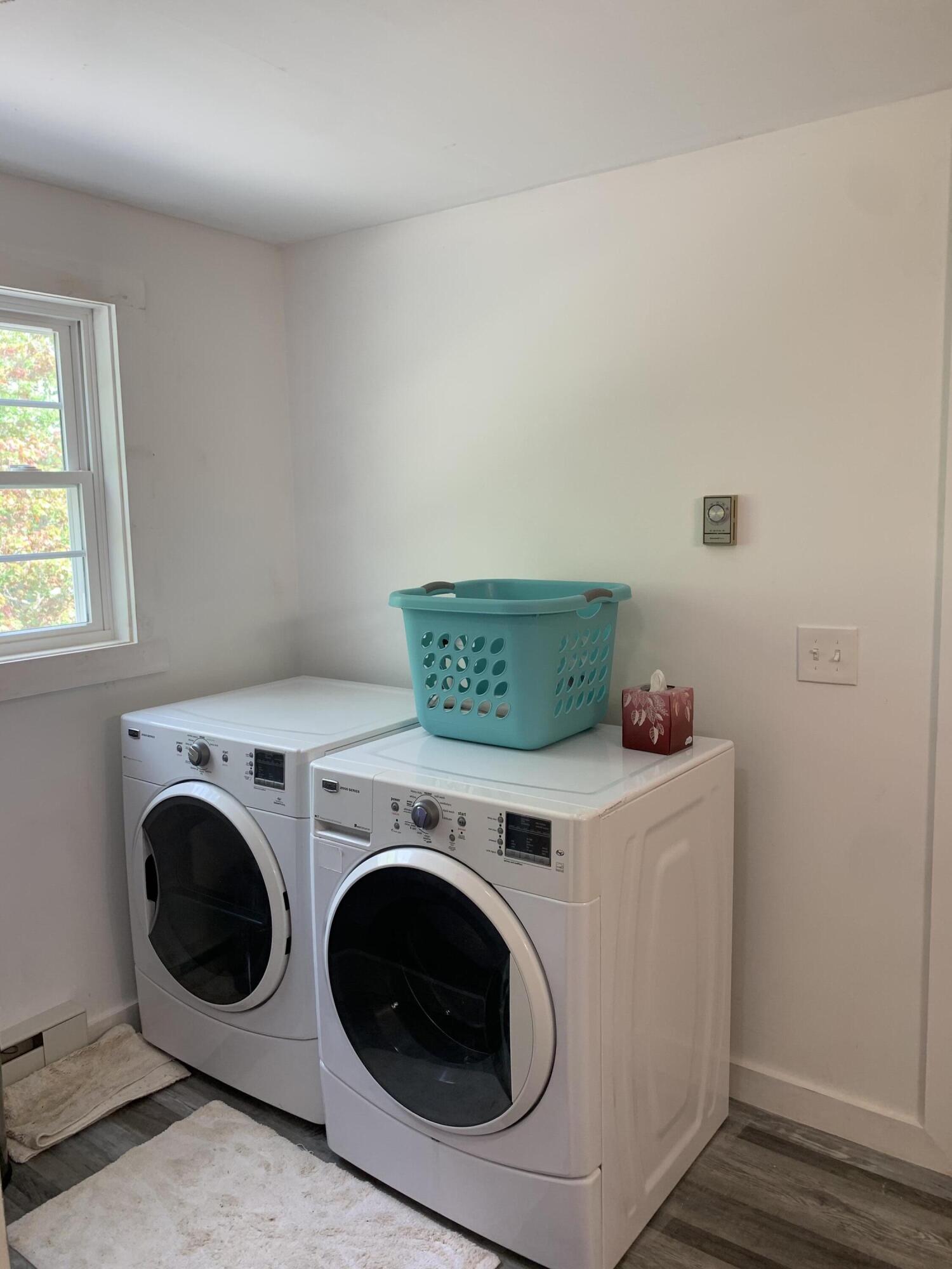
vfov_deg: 67.3
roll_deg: +1.1
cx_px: 476
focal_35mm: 26
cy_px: 634
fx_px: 953
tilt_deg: -6.0
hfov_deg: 53.1
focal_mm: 4.25
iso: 50
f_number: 1.8
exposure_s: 1/60
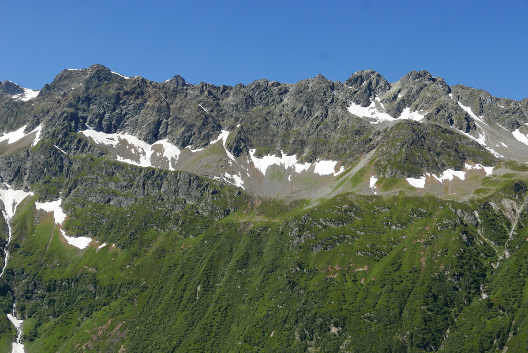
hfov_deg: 39.6
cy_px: 176
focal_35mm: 50
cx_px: 264
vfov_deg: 27.0
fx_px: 734
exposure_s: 1/800
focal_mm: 22.7
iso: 200
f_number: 5.6
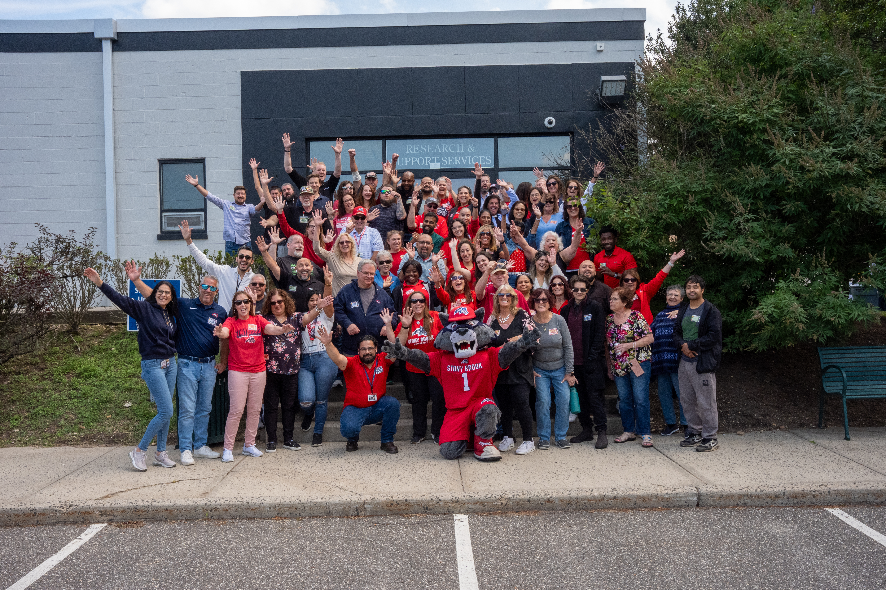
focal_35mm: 34
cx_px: 443
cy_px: 295
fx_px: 829
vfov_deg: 39.2
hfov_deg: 56.2
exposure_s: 1/500
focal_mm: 33.7
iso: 2500
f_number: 16
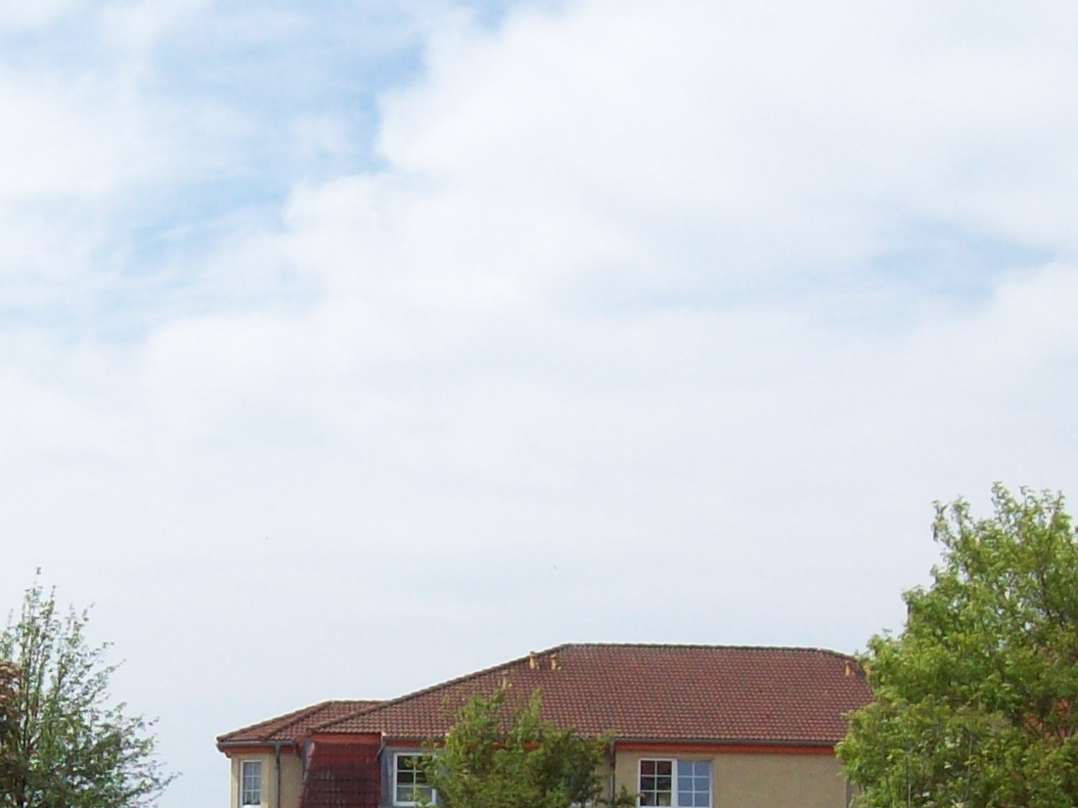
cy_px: 897
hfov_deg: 20.7
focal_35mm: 93
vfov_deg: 15.5
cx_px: 142
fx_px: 2896
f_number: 4.8
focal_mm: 6
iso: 80
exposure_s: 1/565
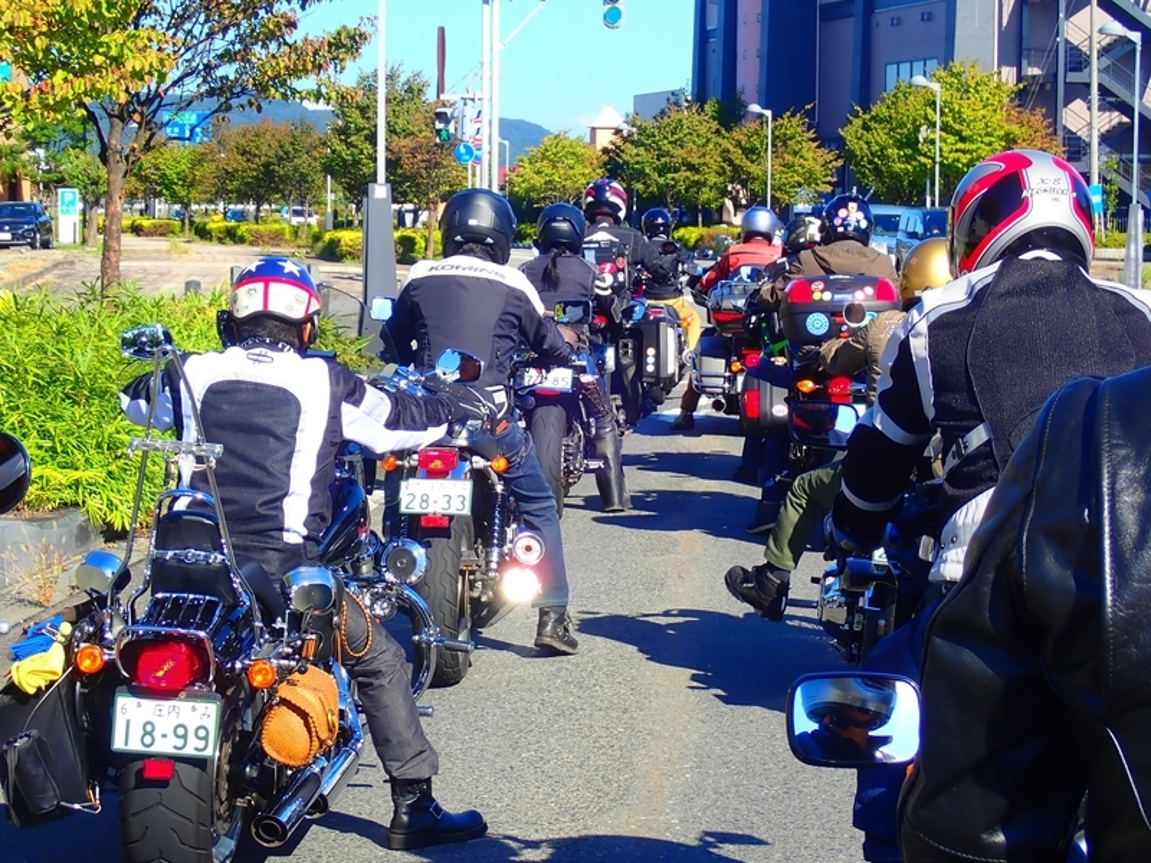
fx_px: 2826
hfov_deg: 23.0
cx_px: 576
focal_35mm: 85
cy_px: 432
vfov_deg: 17.4
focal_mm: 15.41
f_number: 6.3
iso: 100
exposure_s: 1/200
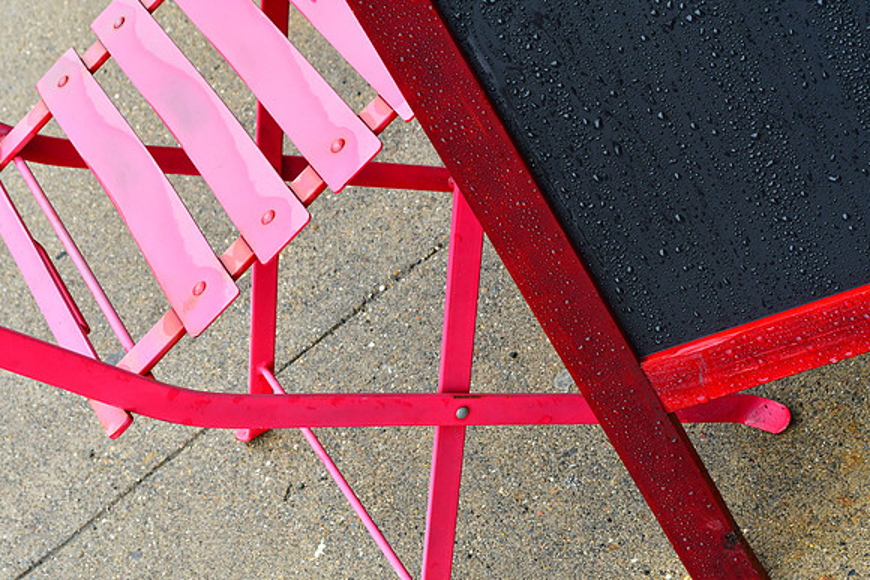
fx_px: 1740
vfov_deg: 18.9
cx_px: 435
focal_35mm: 72
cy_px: 290
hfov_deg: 28.1
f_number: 11
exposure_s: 1/80
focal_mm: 48
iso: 1100
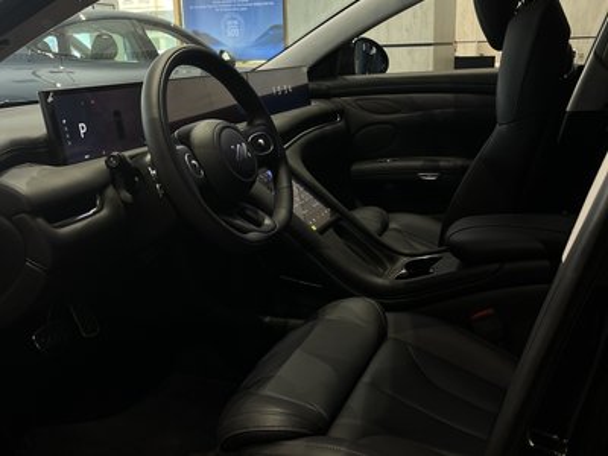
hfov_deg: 67.3
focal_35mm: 26
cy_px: 228
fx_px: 457
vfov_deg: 53.1
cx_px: 304
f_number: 1.6
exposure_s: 1/64
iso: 125
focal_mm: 5.1
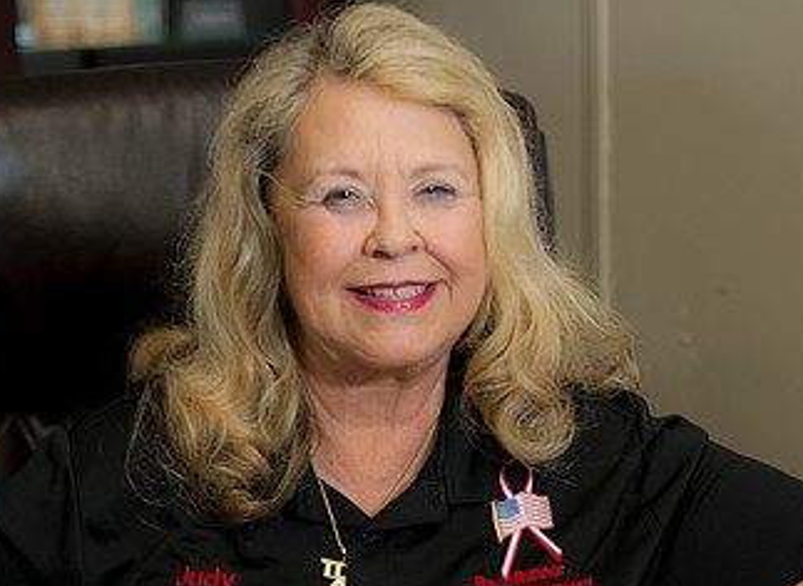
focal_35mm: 184
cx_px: 469
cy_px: 422
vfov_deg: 7.9
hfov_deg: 10.8
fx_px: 4229
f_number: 2.8
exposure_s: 1/80
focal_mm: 95
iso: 400
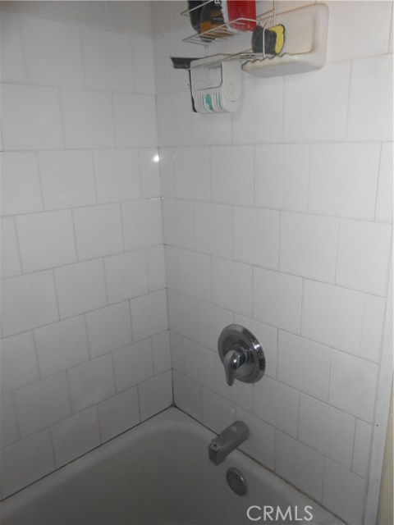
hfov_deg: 53.1
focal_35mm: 26
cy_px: 262
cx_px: 197
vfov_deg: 67.3
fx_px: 395
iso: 80
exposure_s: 1/25
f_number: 3.5
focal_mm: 4.6
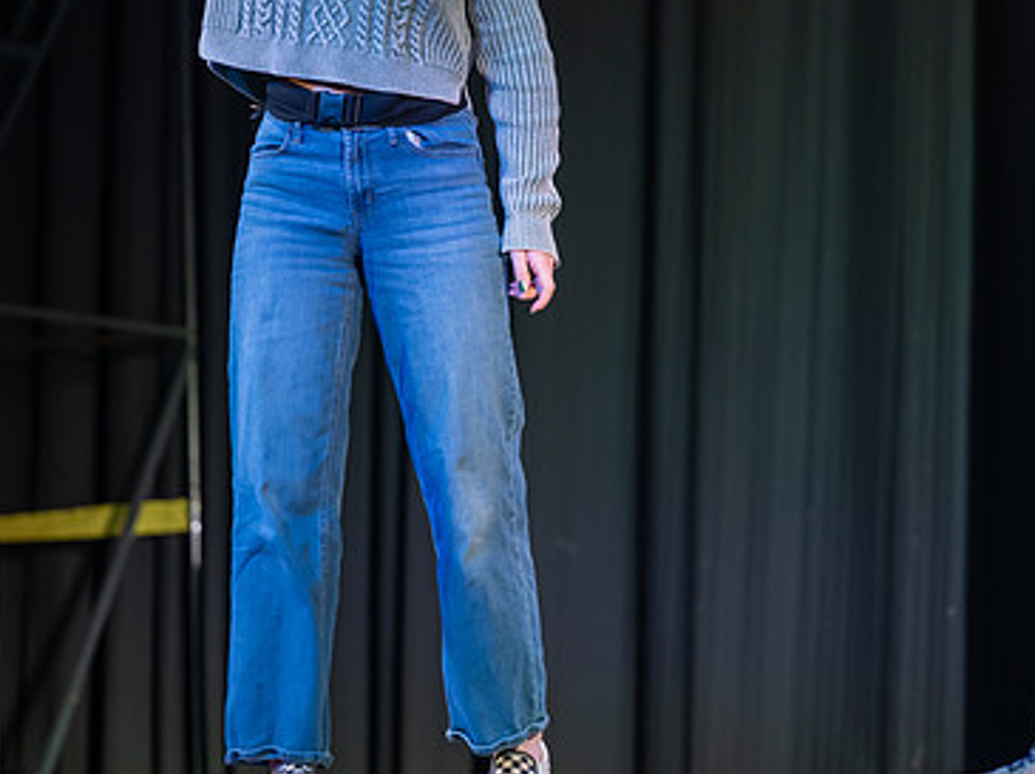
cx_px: 399
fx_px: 6332
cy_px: 148
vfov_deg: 7.0
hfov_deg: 9.3
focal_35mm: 212
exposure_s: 1/250
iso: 800
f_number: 2.8
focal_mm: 115
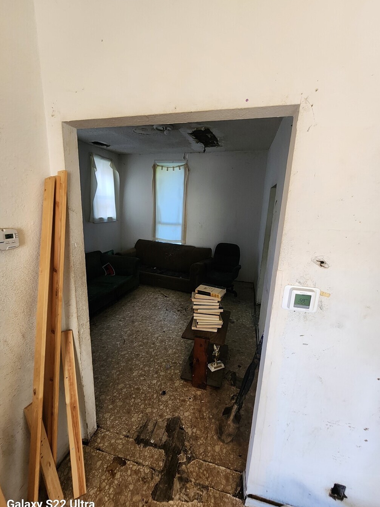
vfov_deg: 102.0
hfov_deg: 85.7
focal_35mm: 14
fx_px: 205
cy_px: 262
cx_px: 186
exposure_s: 1/60
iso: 250
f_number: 2.2
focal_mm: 2.2
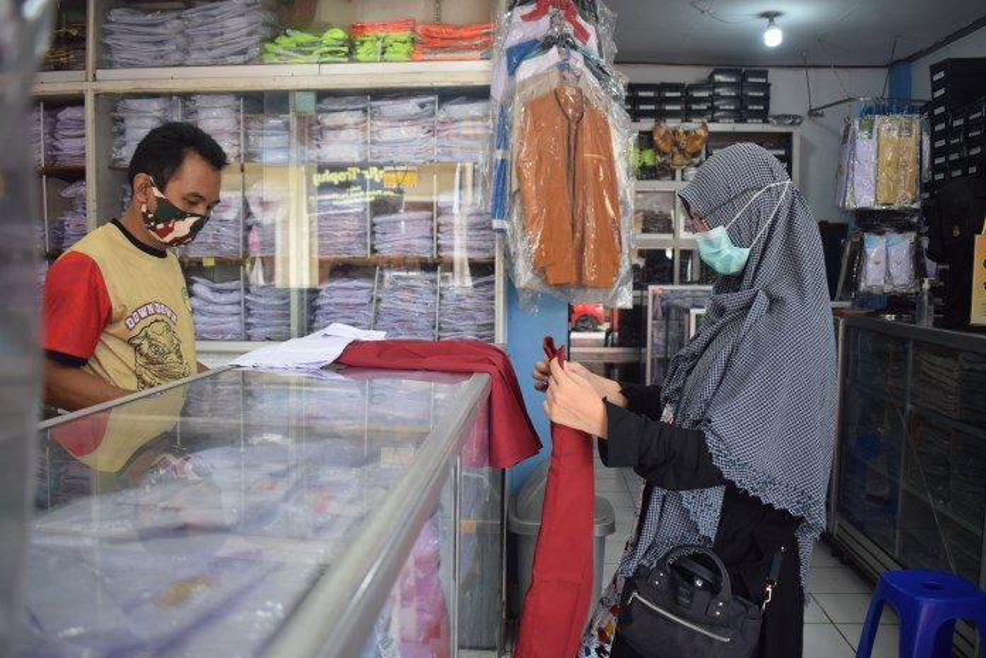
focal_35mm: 30
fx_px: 822
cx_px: 493
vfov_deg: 43.6
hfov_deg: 61.9
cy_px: 329
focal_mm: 20
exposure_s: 1/100
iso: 400
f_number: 3.8
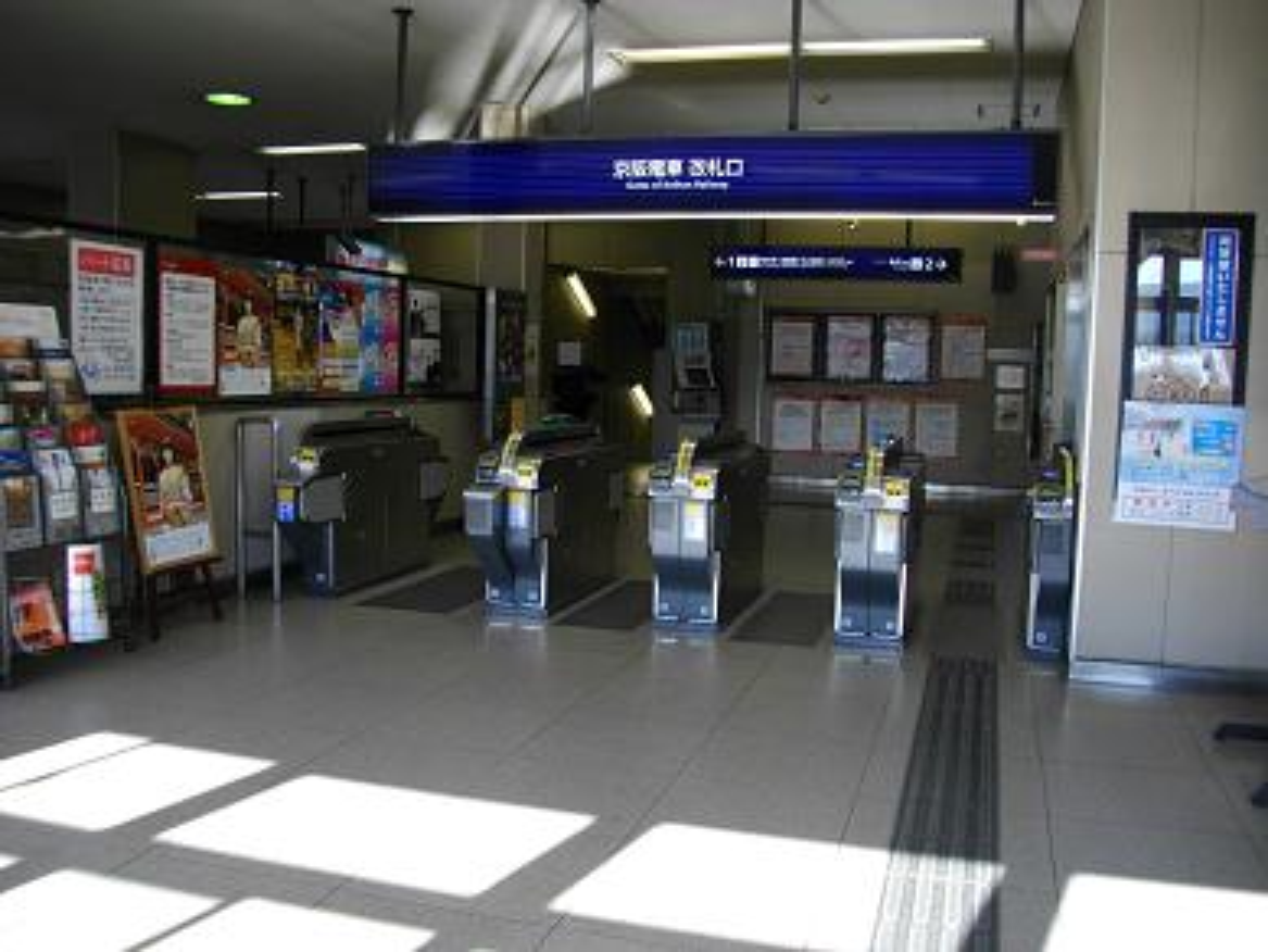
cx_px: 634
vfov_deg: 44.2
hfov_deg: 56.8
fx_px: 1173
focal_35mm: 32
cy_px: 476
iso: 115
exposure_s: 1/125
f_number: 2.9
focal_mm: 5.7
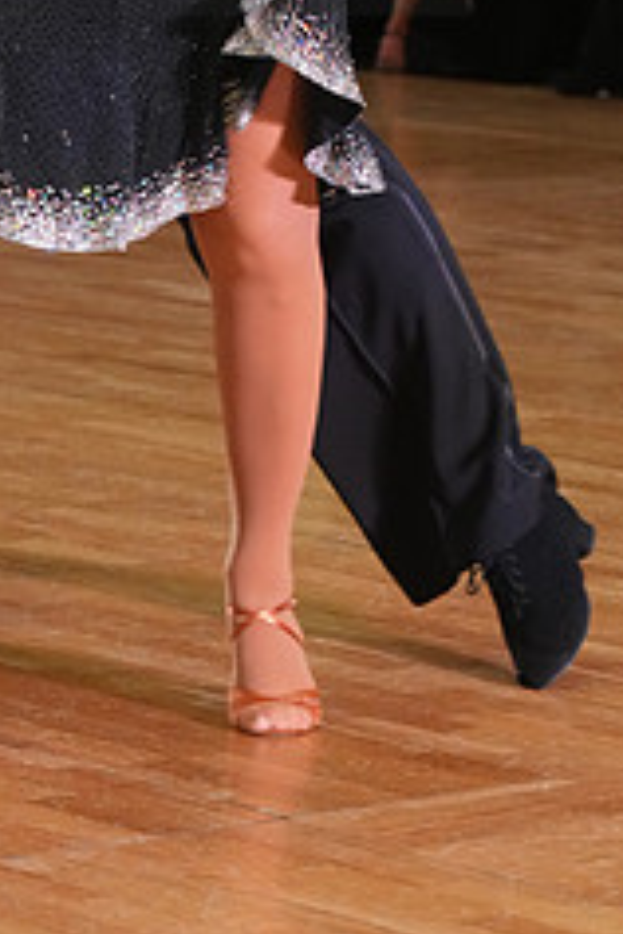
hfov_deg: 7.1
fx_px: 5010
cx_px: -69
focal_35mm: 193
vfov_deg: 10.5
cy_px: -114
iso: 3200
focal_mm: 79
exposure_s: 1/200
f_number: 5.6
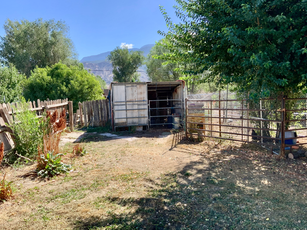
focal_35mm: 29
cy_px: 115
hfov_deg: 61.7
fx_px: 257
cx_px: 154
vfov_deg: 48.2
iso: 16
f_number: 1.8
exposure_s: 1/792
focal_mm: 3
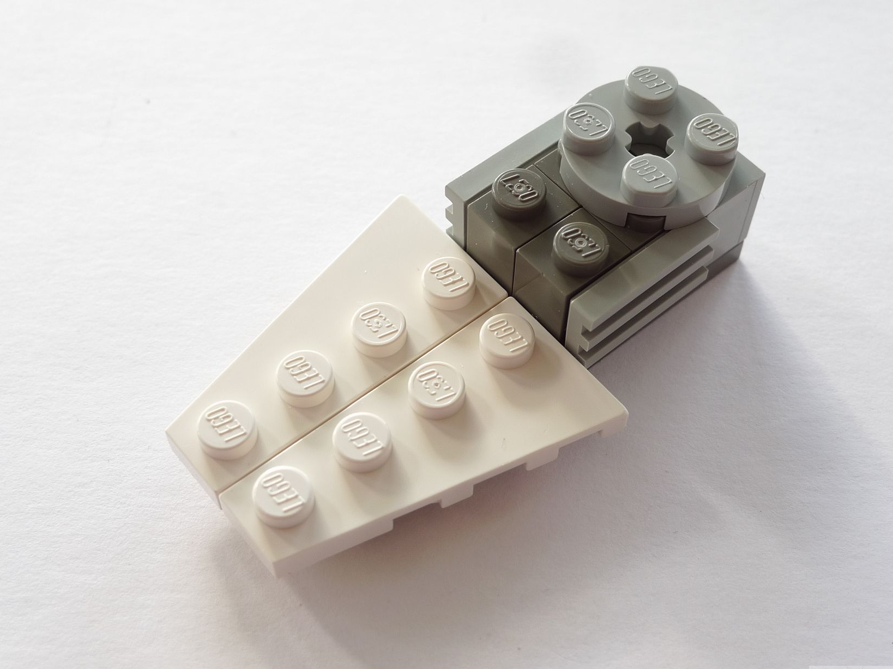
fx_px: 1264
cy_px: 316
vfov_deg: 29.7
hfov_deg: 38.9
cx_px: 496
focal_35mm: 49
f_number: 3.5
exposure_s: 1/15
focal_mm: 9.3
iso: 80
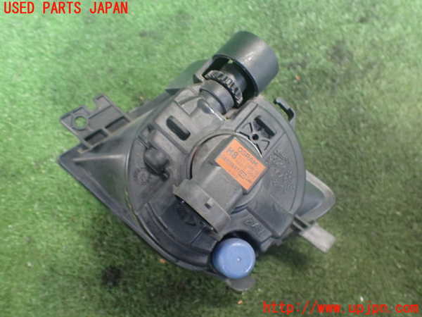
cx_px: 211
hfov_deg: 60.0
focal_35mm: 30
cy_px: 158
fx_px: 366
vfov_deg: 46.8
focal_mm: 5.4
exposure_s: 1/40
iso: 800
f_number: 2.3
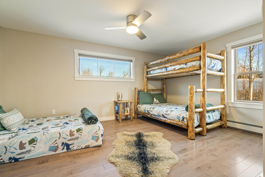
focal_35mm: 16
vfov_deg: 73.7
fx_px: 118
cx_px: 132
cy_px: 88
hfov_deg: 96.7
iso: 50
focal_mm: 16
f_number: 9
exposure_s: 10
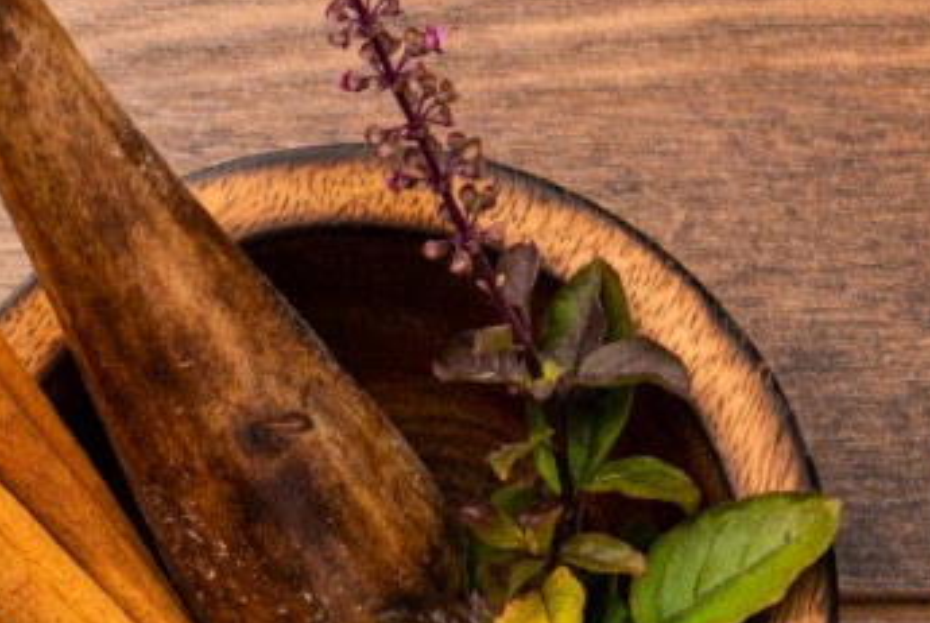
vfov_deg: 4.9
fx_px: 7268
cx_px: -520
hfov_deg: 7.2
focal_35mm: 281
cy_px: 1073
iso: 100
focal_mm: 60
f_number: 6.3
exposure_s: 1/125
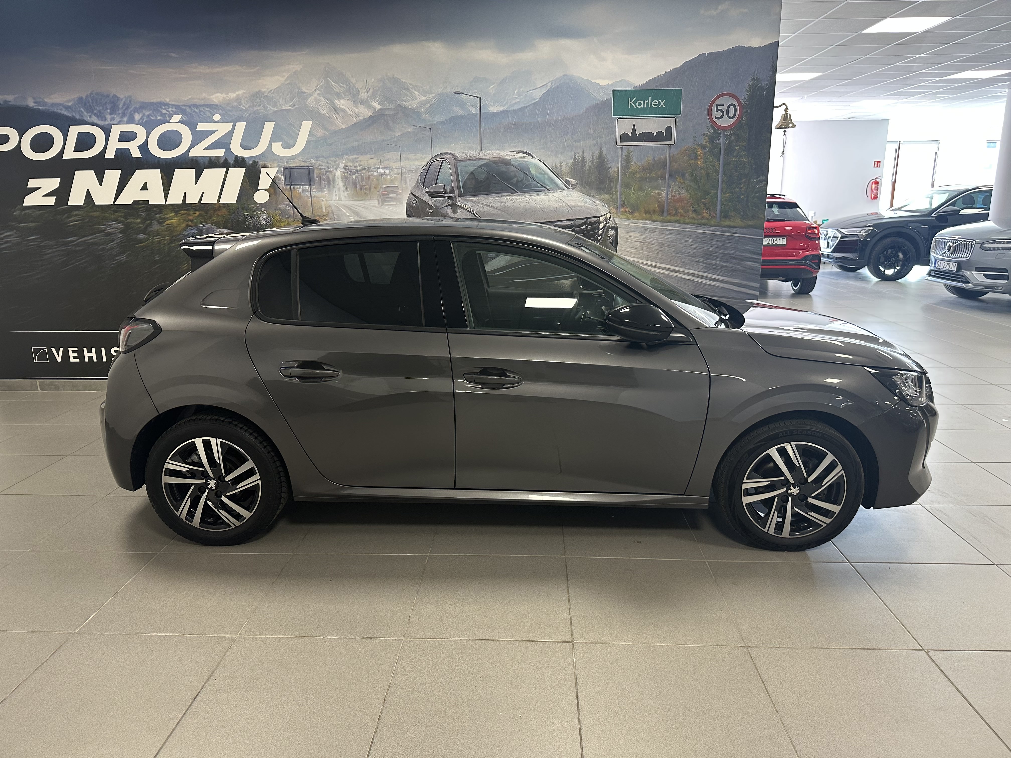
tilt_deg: -13.7
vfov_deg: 56.8
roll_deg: +1.2
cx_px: 506
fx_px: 701
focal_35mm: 24
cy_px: 379
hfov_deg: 71.6
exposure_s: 1/50
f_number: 1.78
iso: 160
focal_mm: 6.86
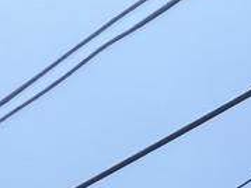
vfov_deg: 9.7
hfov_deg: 14.4
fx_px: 674
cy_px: 638
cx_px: 595
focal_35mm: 93
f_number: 1.8
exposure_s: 1/1429
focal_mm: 1.57
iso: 32
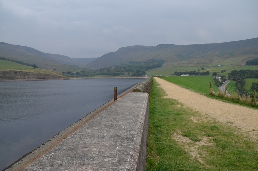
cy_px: 86
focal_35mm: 26
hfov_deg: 70.5
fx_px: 182
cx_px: 129
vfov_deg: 50.2
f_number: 6.3
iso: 200
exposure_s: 1/160
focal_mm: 17
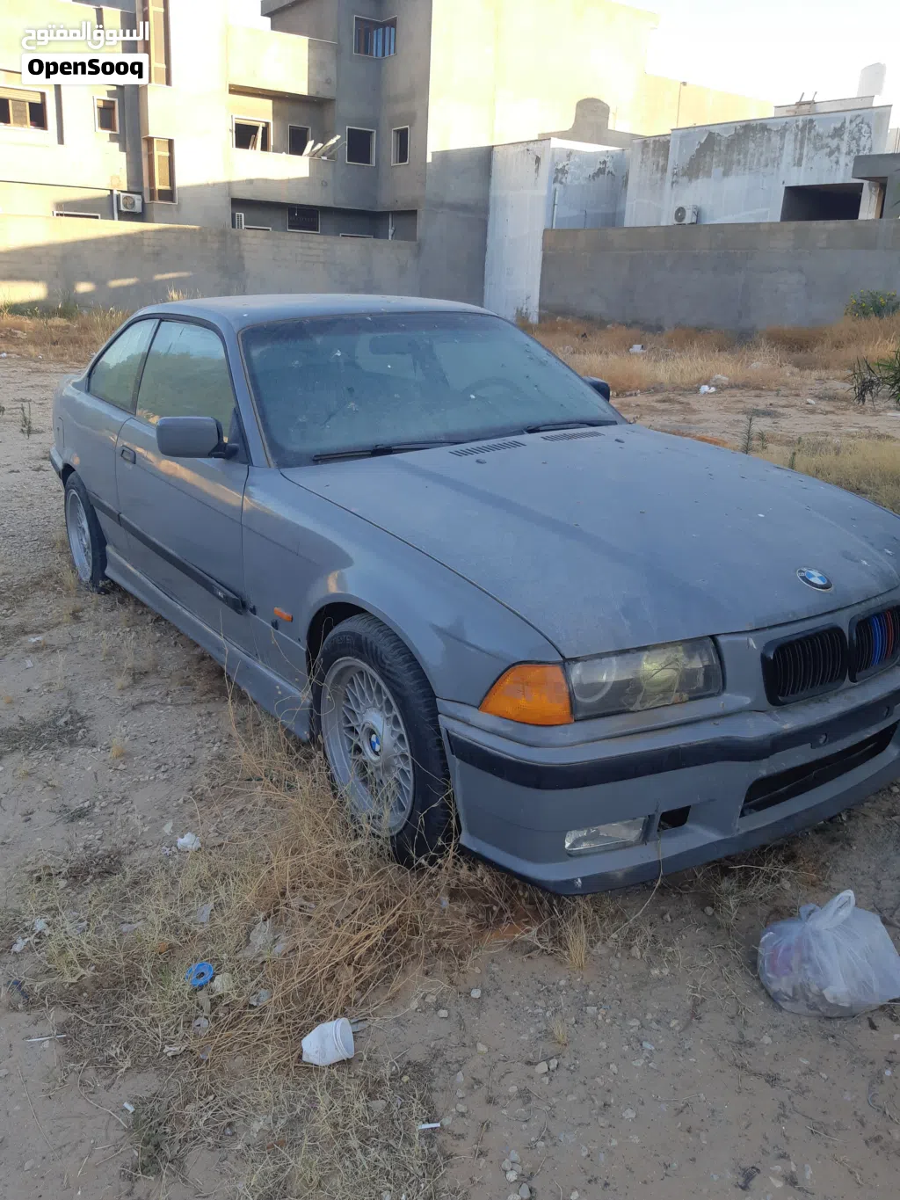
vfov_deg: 67.3
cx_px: 450
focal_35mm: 26
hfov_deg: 53.1
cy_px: 600
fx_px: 901
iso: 40
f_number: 1.7
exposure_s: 1/232
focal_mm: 3.93
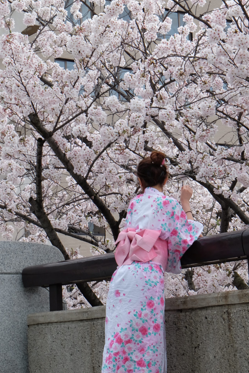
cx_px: 120
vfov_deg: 18.6
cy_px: 217
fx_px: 1141
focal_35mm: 110
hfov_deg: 12.5
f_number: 16
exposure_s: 1/30
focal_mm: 55
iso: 400
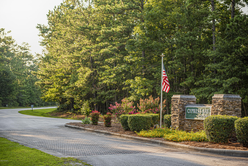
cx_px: 124
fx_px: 482
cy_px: 83
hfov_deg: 28.8
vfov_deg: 19.5
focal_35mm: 70
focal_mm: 70
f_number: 2.8
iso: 100
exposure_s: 1/800
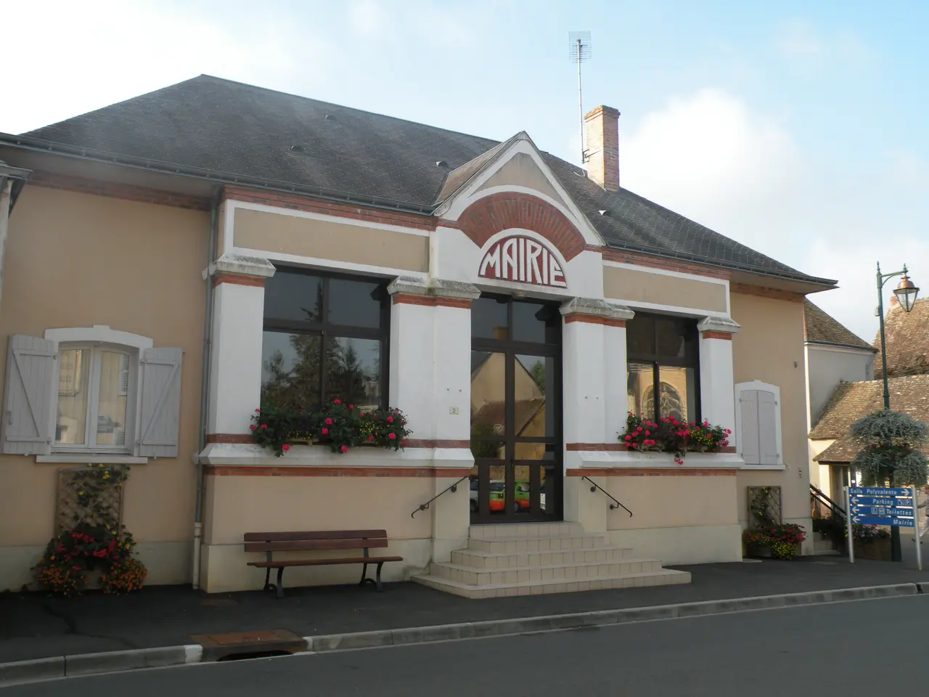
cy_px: 348
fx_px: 886
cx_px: 464
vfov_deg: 42.9
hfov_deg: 55.4
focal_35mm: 33
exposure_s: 1/195
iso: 100
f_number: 5.6
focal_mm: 5.8
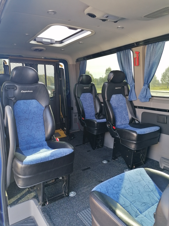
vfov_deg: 65.3
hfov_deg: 51.4
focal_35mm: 27
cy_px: 113
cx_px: 84
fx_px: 176
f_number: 1.8
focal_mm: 4.75
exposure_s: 1/100
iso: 100
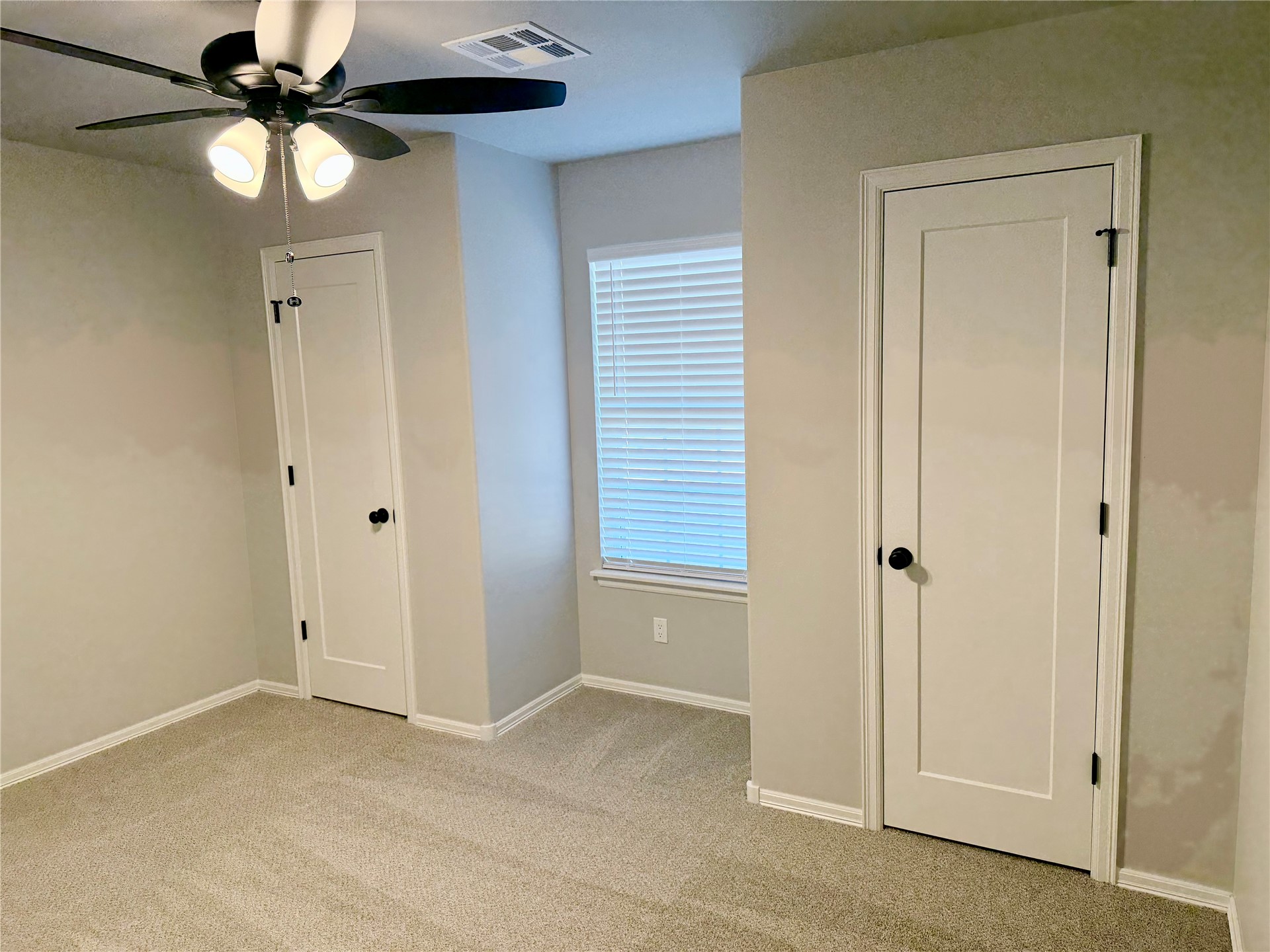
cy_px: 476
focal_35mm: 24
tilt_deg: -6.8
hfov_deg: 71.6
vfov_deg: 56.8
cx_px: 635
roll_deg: +1.7
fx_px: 881
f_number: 1.78
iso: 200
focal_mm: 6.76
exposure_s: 1/120
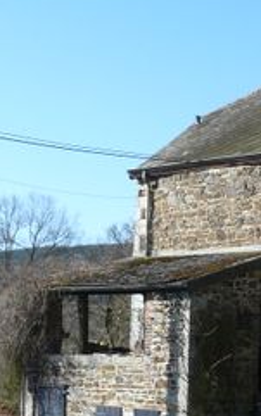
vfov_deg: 21.7
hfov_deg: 12.9
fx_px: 1079
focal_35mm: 95
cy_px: 307
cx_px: 422
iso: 100
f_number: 5.6
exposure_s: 1/200
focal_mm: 6
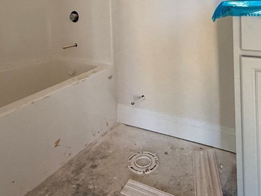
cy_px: 5
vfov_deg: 38.6
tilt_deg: +0.3
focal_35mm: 33
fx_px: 249
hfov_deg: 55.3
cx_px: 141
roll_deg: +1.4
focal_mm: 2.22
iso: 250
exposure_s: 1/99
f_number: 2.2
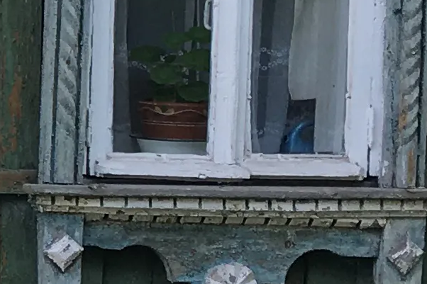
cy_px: 92
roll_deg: -0.5
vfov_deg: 6.8
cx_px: -643
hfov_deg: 9.0
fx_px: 2395
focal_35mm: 202
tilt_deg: -1.6
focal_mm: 4.15
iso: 25
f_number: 2.2
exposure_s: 1/167
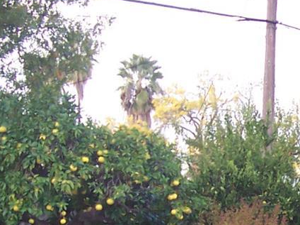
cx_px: 321
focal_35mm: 131
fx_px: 1134
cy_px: 263
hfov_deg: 14.7
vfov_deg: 11.1
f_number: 2.8
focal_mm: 5.6
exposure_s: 1/90
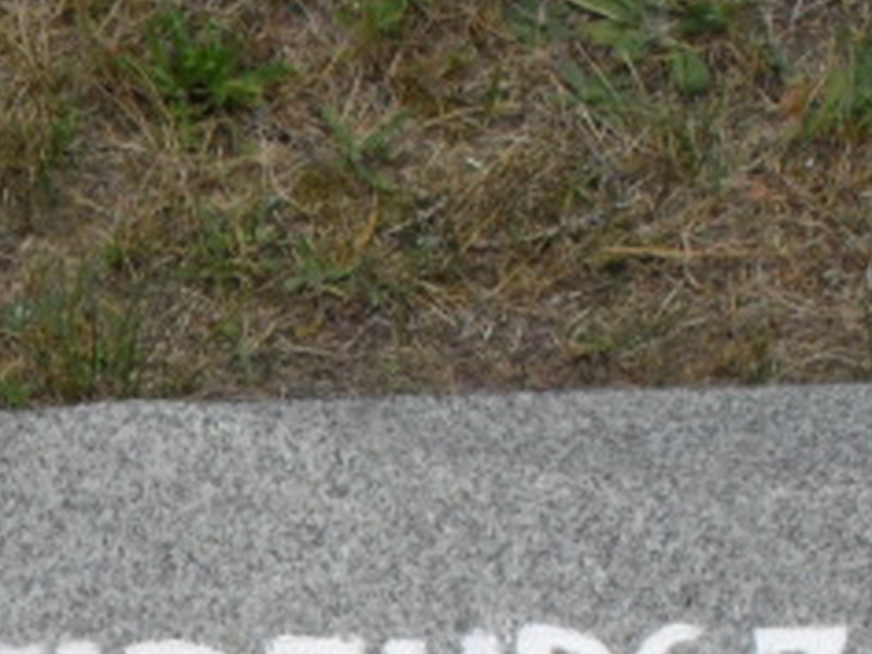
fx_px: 3829
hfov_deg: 12.9
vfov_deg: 9.1
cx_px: 30
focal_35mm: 152
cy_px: 1400
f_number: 8.4
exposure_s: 1/125
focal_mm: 6.3
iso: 100
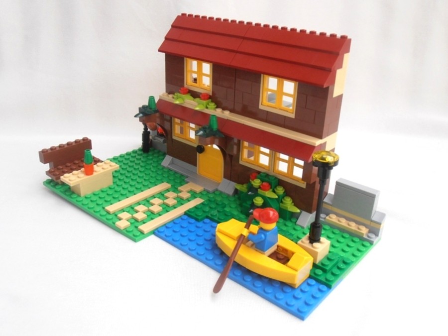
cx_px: 224
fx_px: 479
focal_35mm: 37
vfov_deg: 38.7
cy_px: 168
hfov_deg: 50.1
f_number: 3.9
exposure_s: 1/40
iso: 125
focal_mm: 6.61
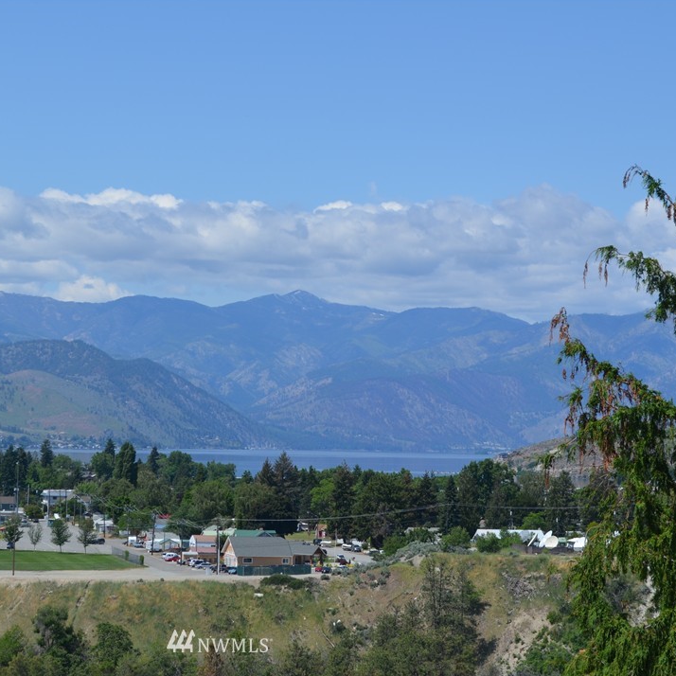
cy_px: 336
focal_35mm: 107
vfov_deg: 16.3
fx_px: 2356
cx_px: 220
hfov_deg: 16.3
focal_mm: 55
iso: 100
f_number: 9
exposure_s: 1/320
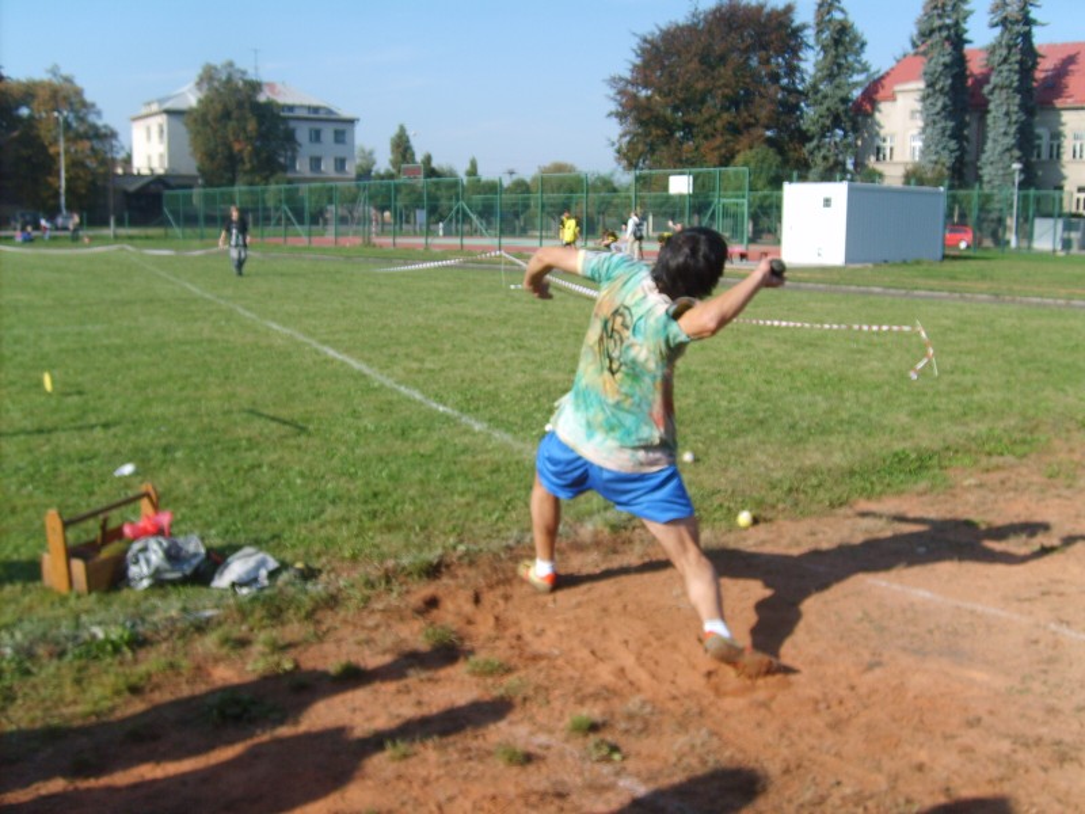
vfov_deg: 40.7
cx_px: 542
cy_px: 407
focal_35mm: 35
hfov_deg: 52.6
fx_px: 1097
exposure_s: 1/1000
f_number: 2.8
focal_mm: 5.8
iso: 50
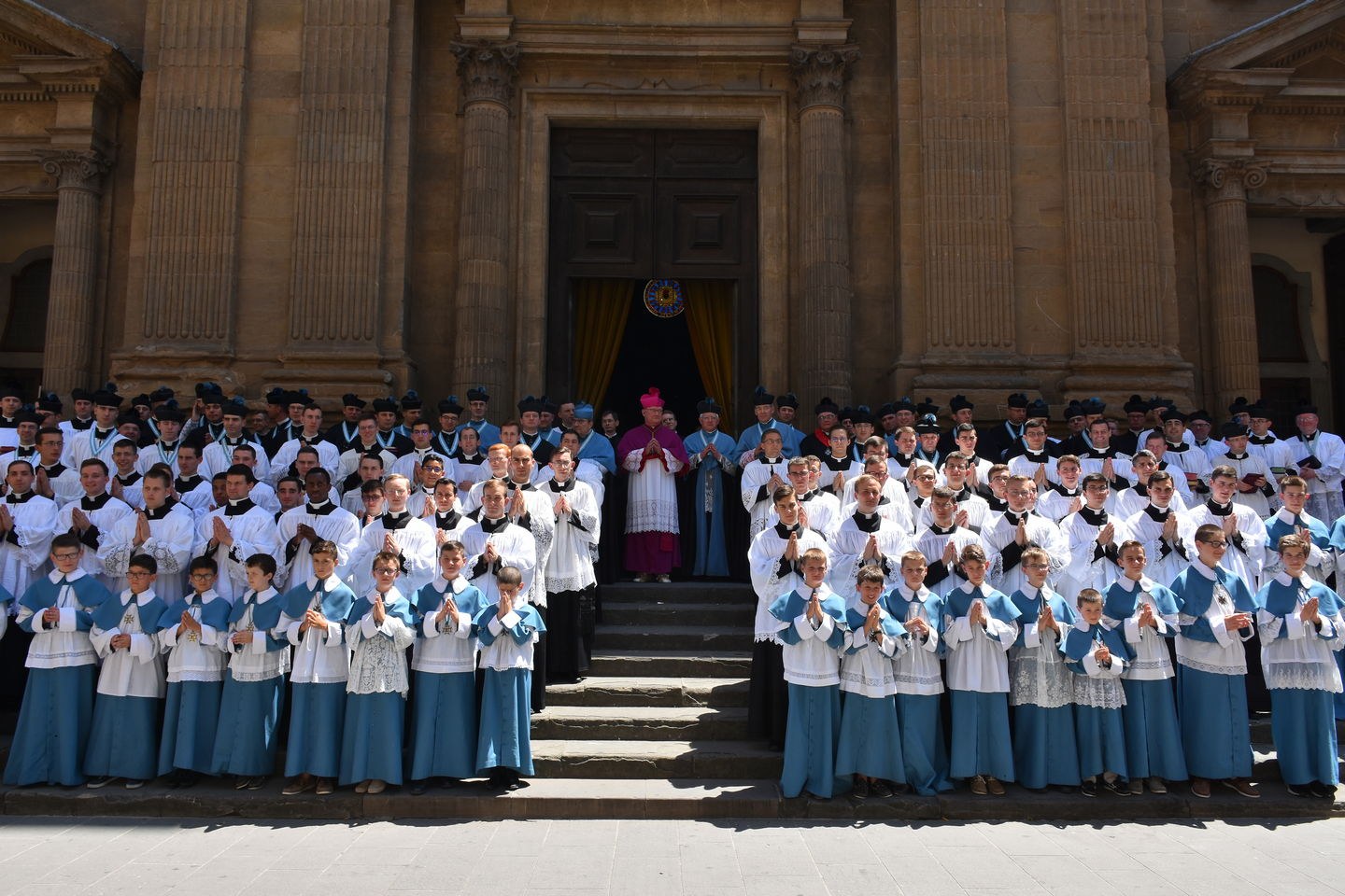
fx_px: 1009
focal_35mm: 27
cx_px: 672
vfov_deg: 47.9
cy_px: 448
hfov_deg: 67.4
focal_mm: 18
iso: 200
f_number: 8
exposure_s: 1/250
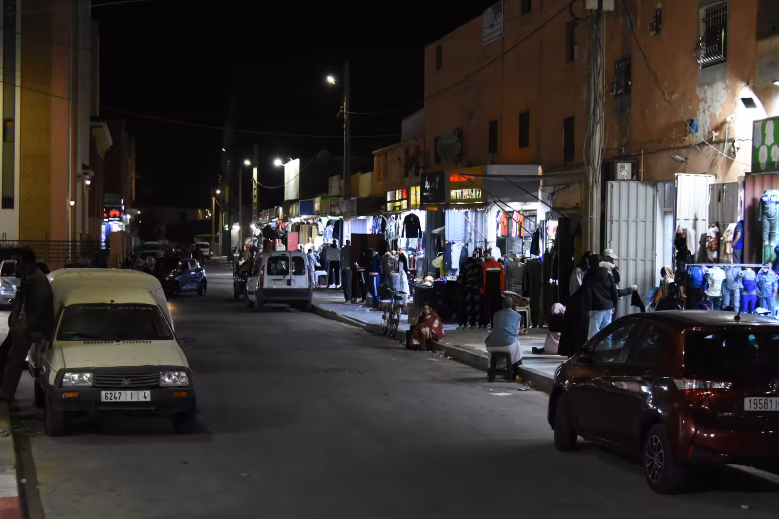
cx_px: 390
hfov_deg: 30.5
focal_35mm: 66
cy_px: 260
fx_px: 1428
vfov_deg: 20.6
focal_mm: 44
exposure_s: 1/100
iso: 2500
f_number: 5
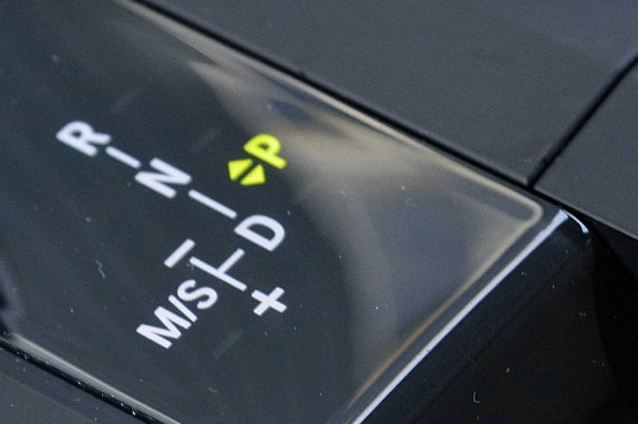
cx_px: -162
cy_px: 391
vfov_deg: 5.9
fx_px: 4115
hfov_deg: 8.7
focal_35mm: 232
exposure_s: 1/40
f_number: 5.6
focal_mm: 55
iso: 800
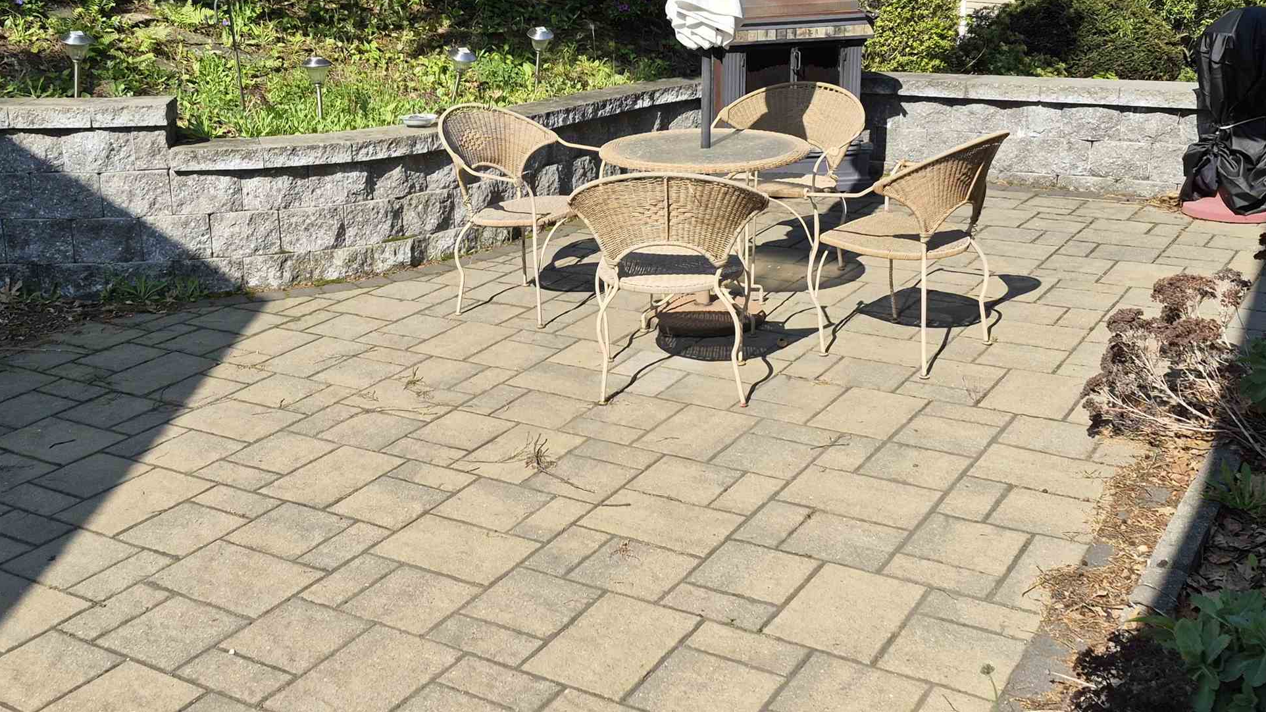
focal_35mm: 40
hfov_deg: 50.4
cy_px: 292
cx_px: 567
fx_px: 1343
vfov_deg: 29.6
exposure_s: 1/3536
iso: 80
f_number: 1.8
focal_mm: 5.4
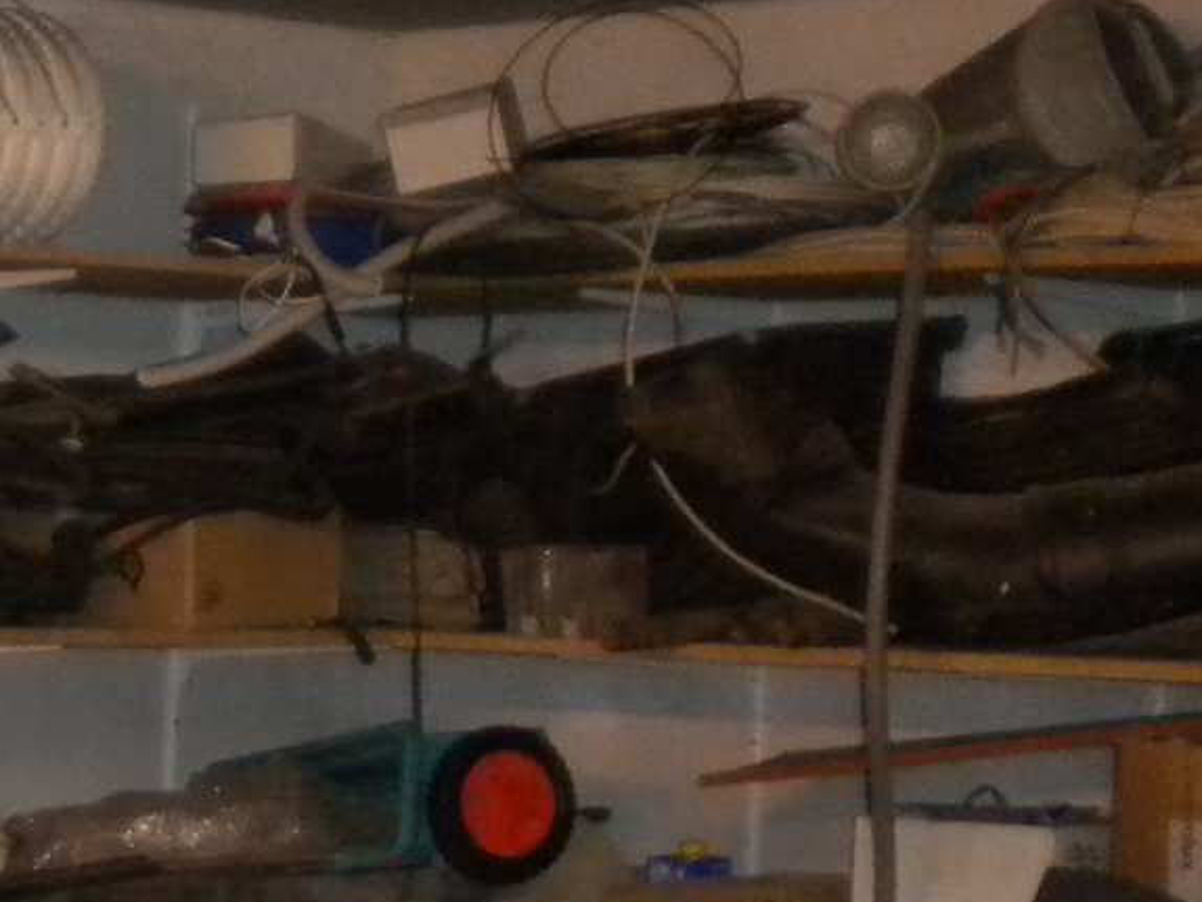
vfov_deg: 11.9
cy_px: 1469
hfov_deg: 15.9
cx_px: -402
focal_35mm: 117
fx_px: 4064
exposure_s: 1/30
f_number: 3.1
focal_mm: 6.3
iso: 400
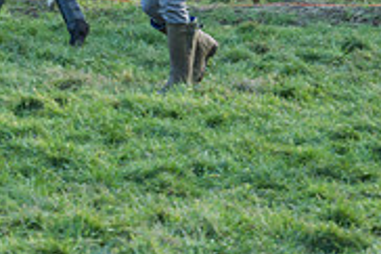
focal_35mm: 362
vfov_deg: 3.8
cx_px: -74
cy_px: -122
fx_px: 3828
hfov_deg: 5.7
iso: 200
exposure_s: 1/125
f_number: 5.6
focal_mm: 99
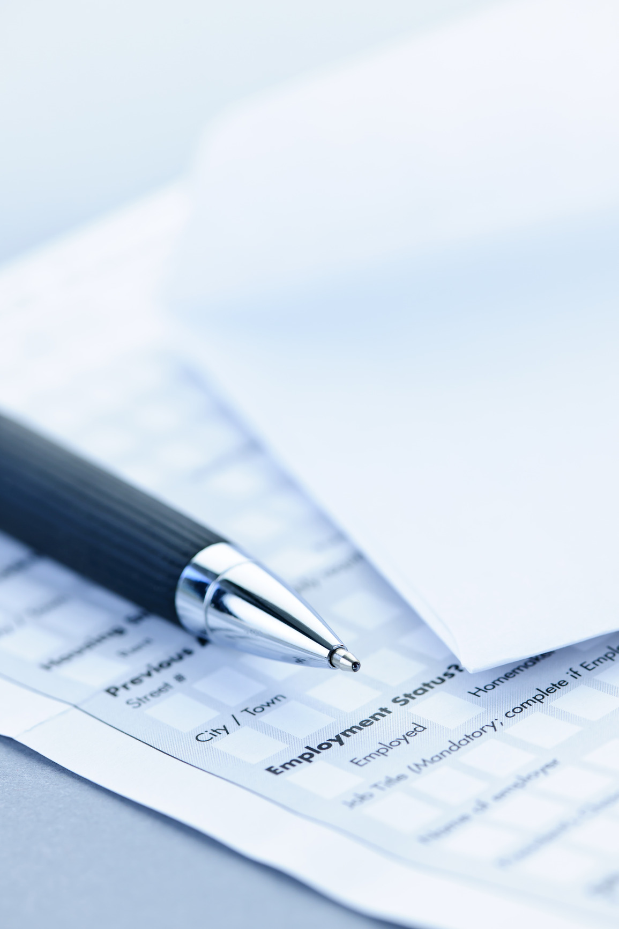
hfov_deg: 13.0
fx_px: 2707
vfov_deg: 19.5
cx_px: 310
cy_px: 464
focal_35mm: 105
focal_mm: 105
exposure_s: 1/100
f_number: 9
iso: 200
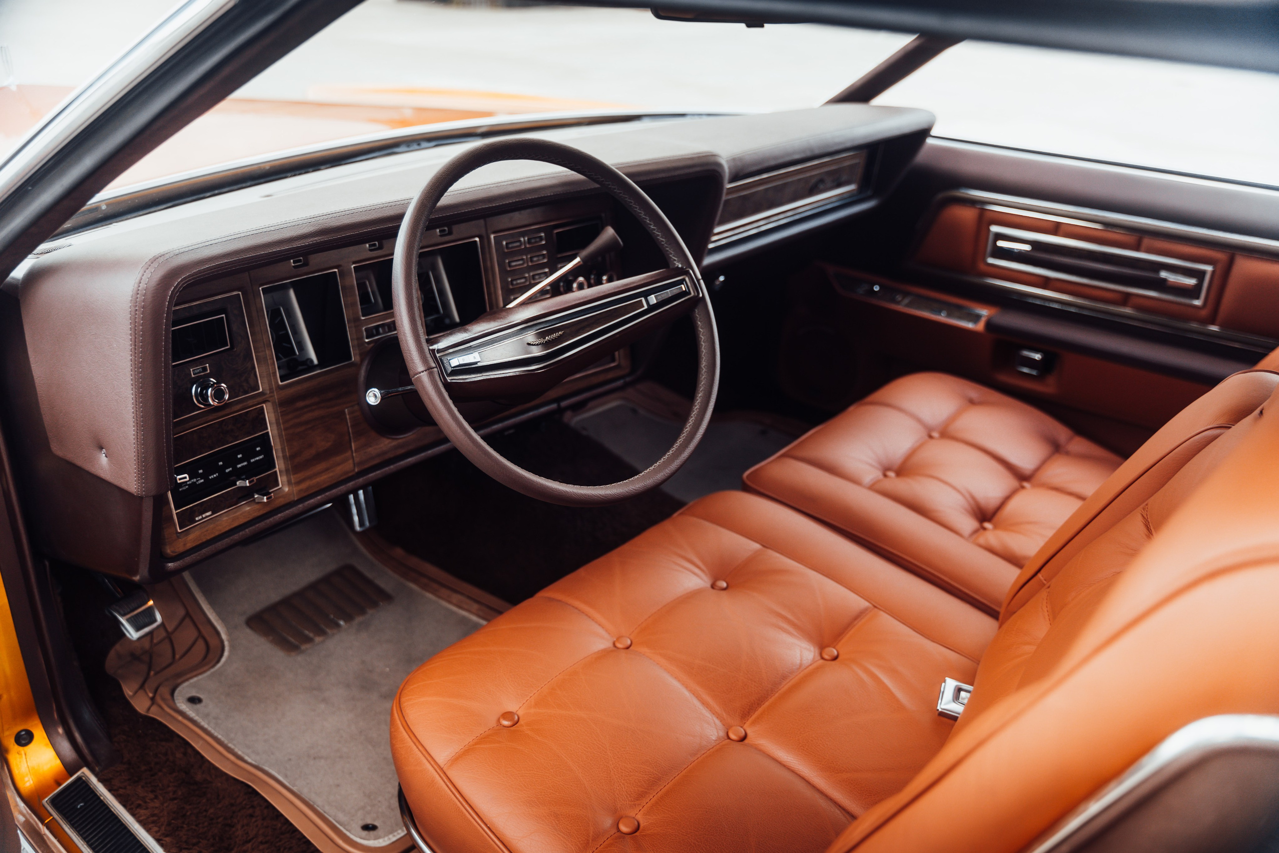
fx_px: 995
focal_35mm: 28
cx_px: 640
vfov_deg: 46.4
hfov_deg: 65.5
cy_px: 426
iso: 200
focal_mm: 28
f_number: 2.8
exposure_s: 1/100
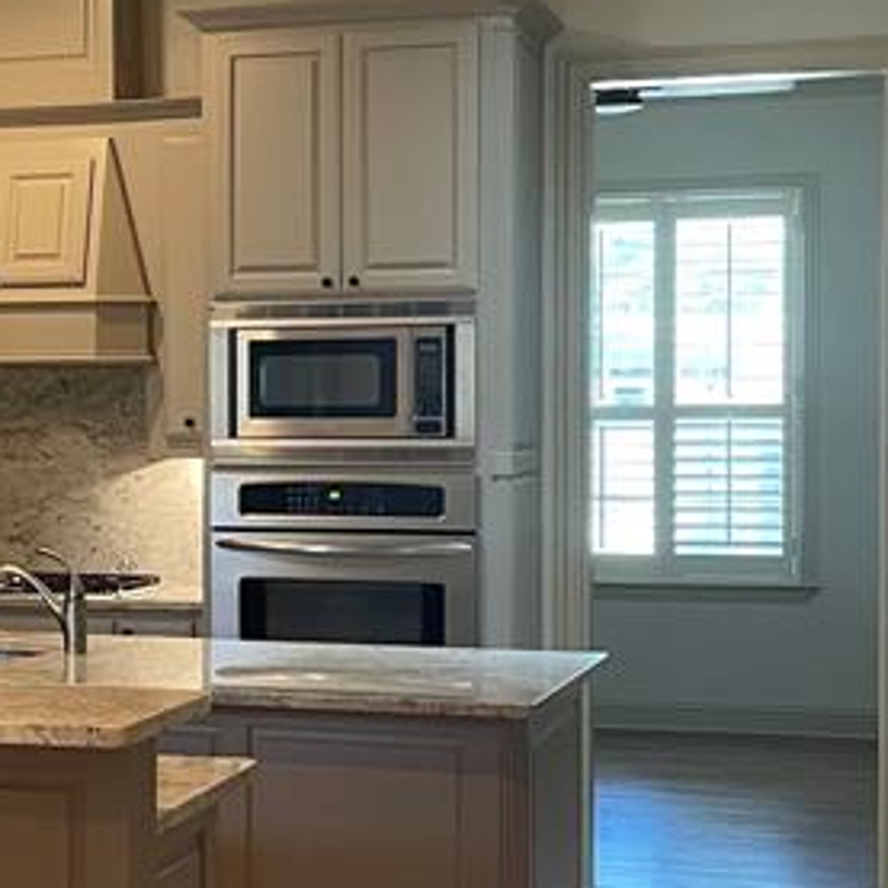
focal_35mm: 85
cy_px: 446
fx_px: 2467
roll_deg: -0.2
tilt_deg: -1.6
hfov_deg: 19.9
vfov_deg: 20.4
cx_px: 35
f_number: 1.6
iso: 250
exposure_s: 1/60
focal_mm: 4.2
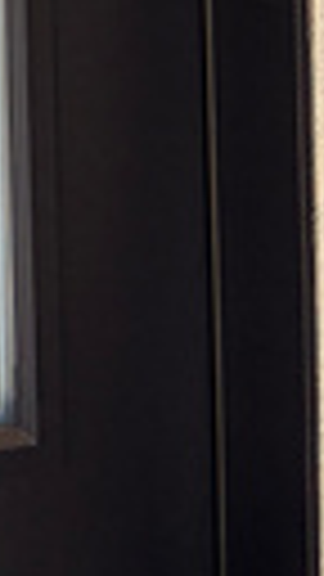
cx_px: -860
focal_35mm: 170
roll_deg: +1.4
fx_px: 2596
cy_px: -837
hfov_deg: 6.2
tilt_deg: +2.0
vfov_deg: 10.7
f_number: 1.6
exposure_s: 1/1484
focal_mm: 5.96
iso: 50
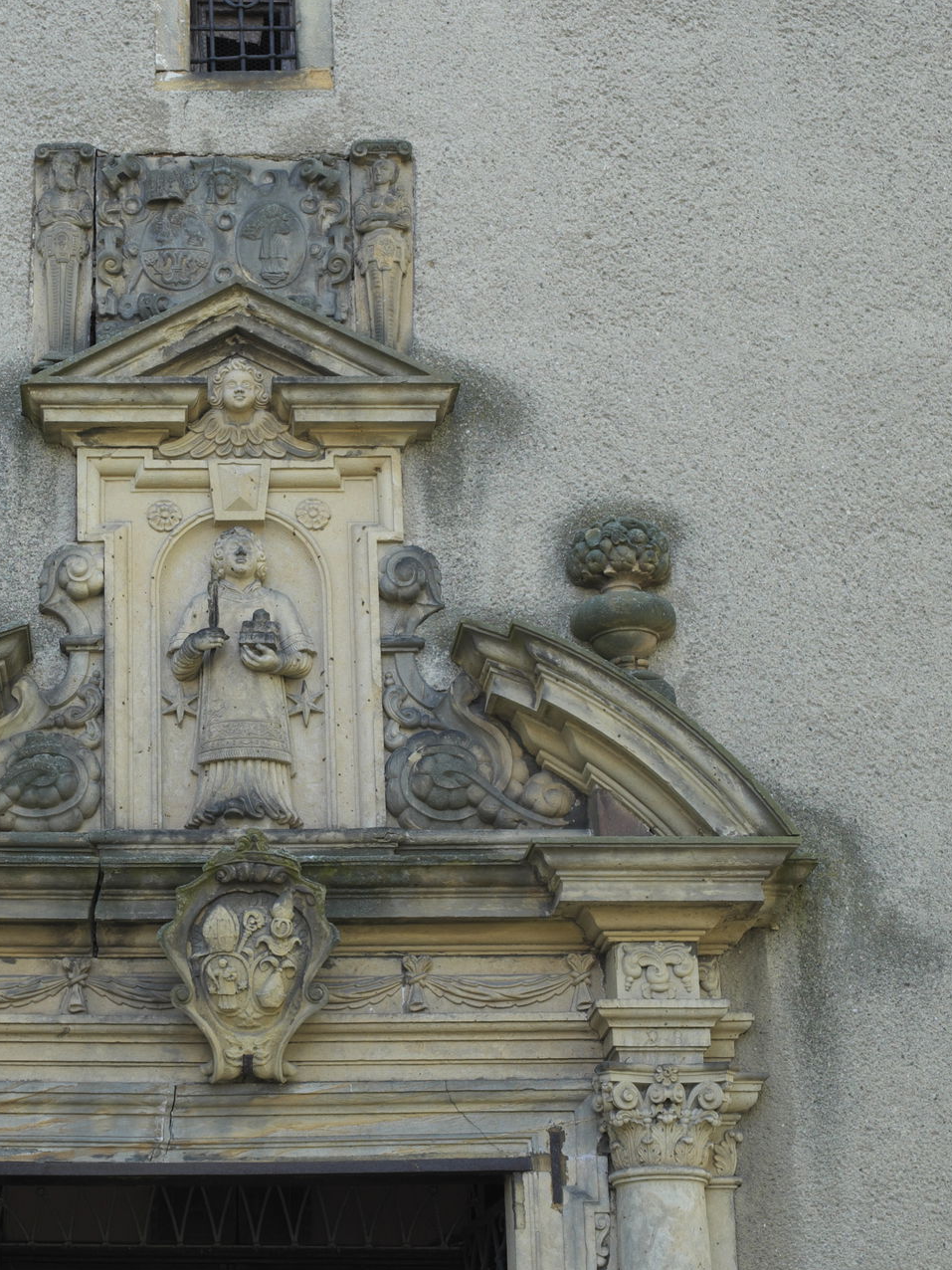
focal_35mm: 68
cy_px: 635
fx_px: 2493
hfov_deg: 21.2
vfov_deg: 28.6
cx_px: 122
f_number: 6.4
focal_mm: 31.5
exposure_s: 1/75
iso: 200
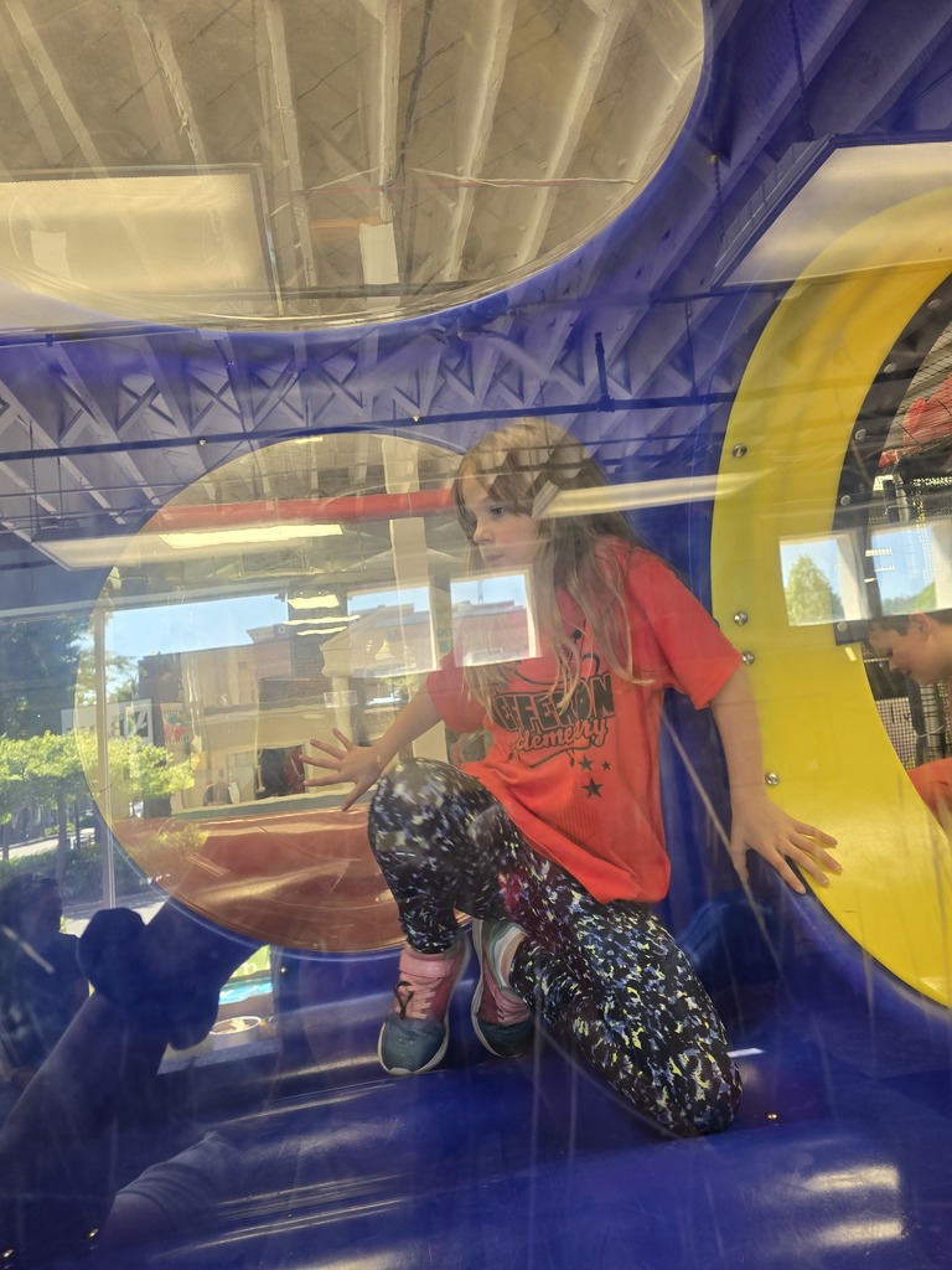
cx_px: 476
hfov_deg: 58.9
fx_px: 843
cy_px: 635
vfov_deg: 73.9
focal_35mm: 23
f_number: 1.7
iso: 80
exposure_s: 1/120
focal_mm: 6.3
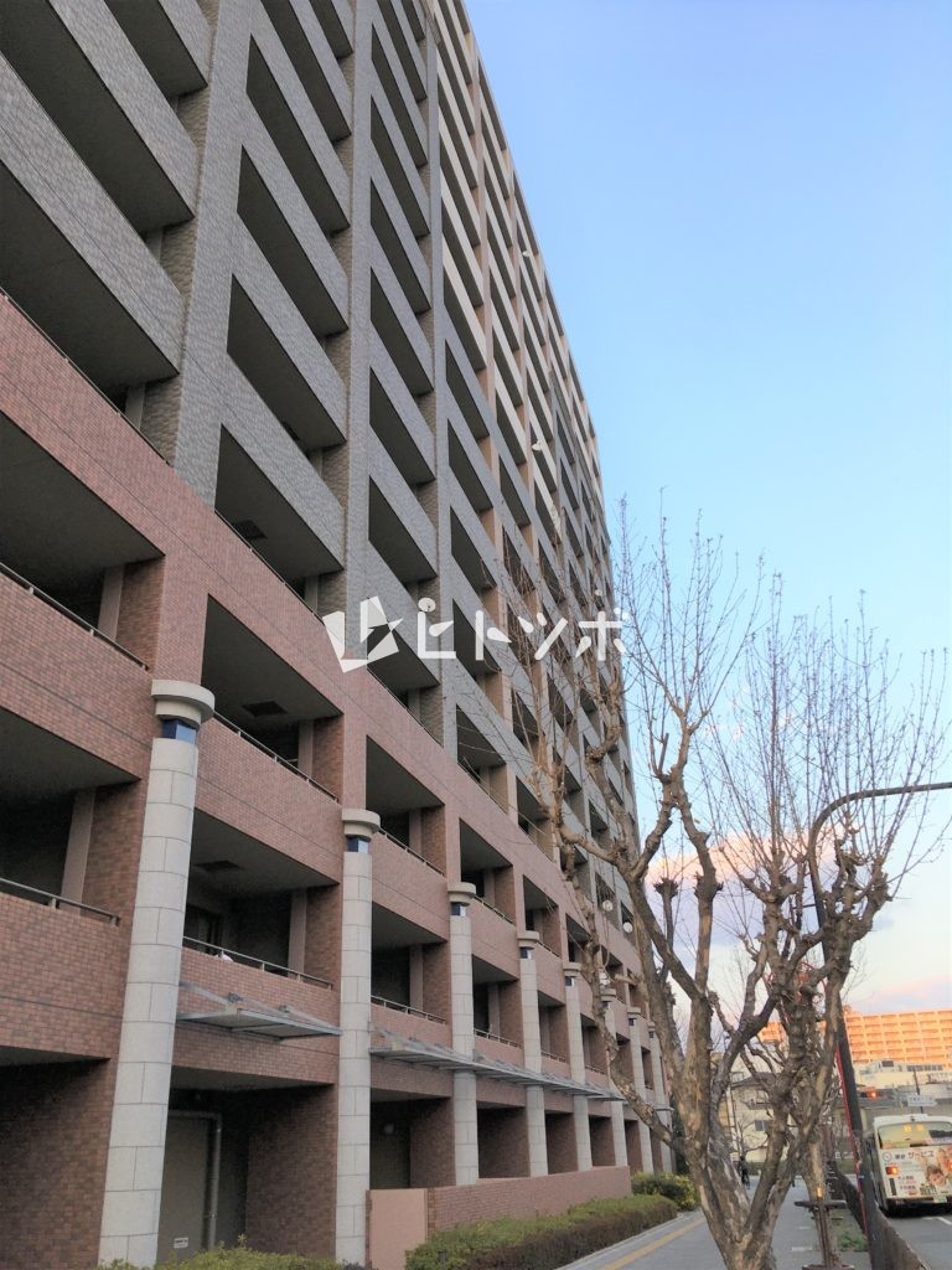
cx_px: 476
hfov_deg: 48.2
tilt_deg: +25.7
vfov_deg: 61.7
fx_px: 1063
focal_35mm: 29
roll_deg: +2.7
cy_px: 635
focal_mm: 4.15
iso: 25
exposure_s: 1/120
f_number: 2.2
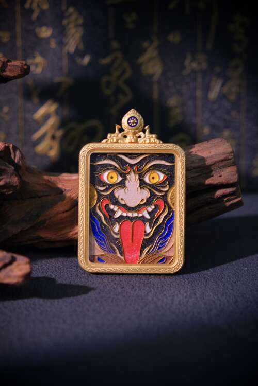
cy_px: 193
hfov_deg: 19.7
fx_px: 742
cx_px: 129
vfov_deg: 29.2
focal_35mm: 69
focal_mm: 46.3
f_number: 4.5
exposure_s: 1/75
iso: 2000
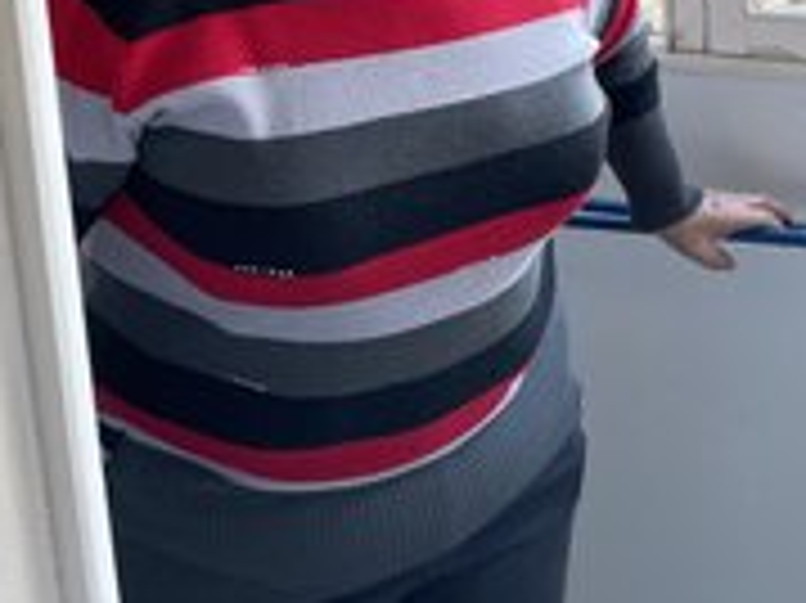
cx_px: 883
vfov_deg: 24.1
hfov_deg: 29.9
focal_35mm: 58
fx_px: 1350
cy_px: -4
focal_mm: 4.2
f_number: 1.6
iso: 80
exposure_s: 1/121
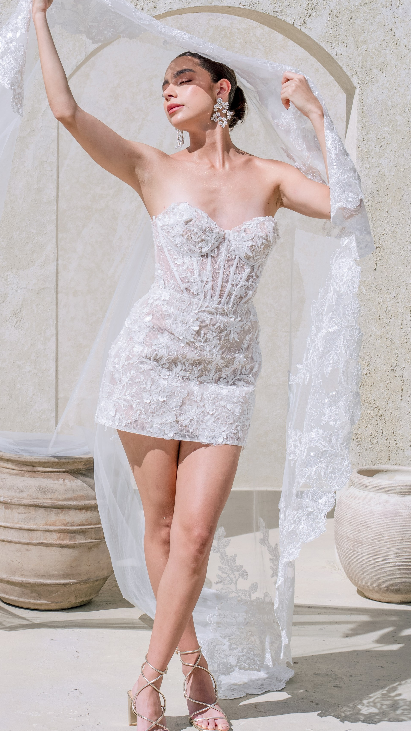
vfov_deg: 25.0
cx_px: -67
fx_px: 1646
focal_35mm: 85
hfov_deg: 13.9
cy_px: 354
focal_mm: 45
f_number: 7.1
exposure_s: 1/640
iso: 80
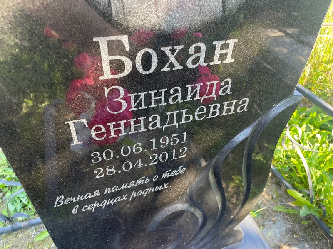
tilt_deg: -38.8
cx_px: 166
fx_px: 250
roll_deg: -2.7
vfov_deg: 53.1
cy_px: 124
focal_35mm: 26
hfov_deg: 67.3
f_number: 1.6
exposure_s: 1/121
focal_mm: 4.2
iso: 64
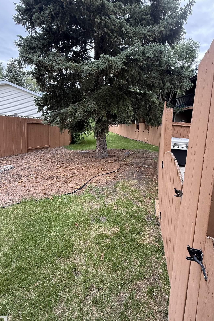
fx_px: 152
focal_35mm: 17
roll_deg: -4.5
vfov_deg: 93.1
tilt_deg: -6.1
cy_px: 150
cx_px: 132
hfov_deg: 69.5
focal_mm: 2.22
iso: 64
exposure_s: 1/222
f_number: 2.2
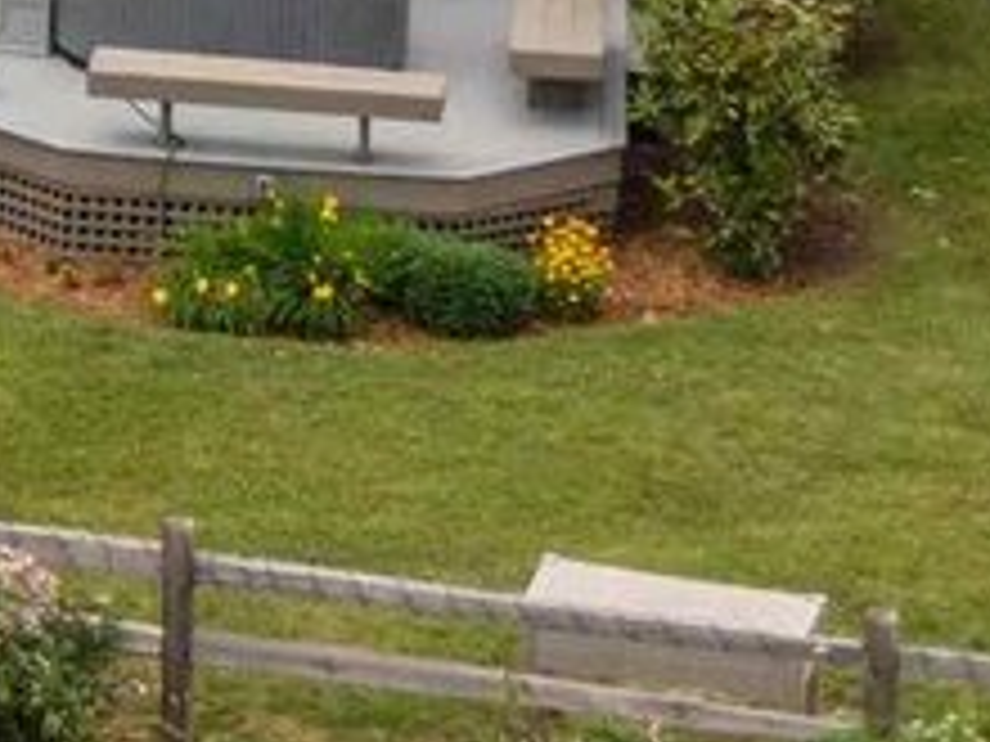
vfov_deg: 5.2
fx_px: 7979
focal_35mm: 279
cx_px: -1066
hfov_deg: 6.8
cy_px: -832
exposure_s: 1/500
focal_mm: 8.6
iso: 100
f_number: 3.8
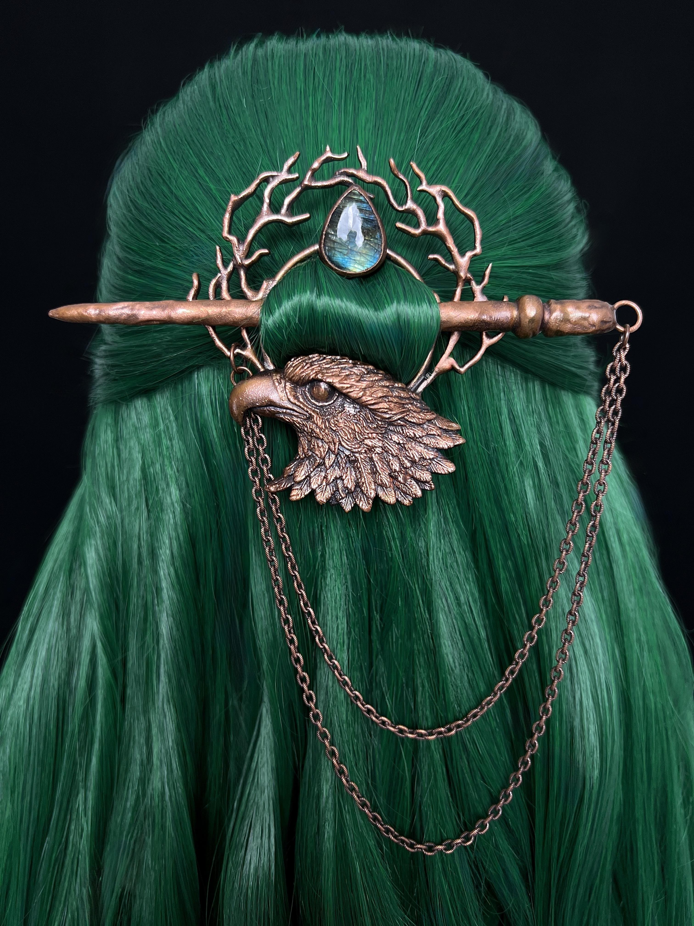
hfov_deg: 53.1
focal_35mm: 26
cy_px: 463
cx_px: 347
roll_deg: +0.3
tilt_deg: -13.2
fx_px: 695
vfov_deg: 67.3
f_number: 1.5
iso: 100
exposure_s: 1/50
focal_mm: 5.7
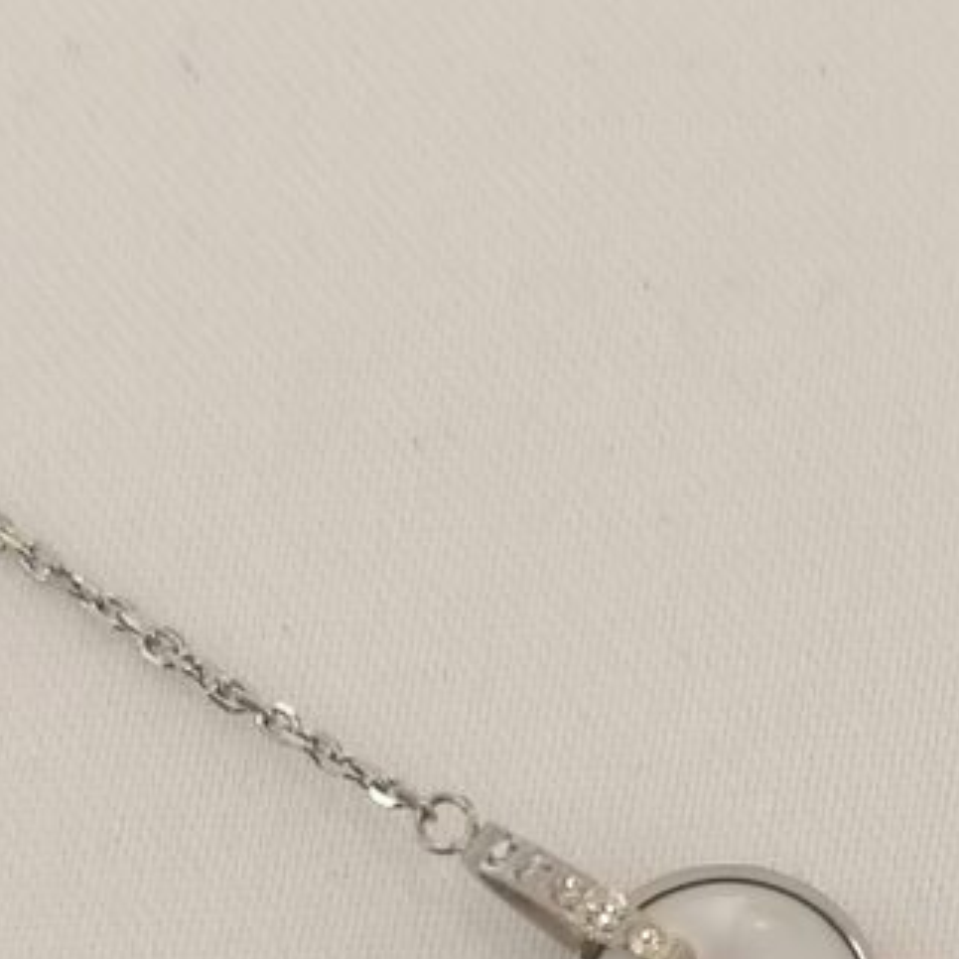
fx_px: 4231
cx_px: 1084
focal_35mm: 135
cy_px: 1093
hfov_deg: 12.7
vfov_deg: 12.7
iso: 64
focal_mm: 4.75
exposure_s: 1/50
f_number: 1.8
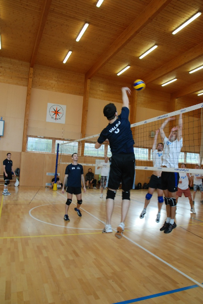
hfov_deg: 50.5
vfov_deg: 70.4
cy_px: 152
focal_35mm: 26
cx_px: 102
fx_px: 215
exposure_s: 1/100
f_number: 5
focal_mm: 17
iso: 800
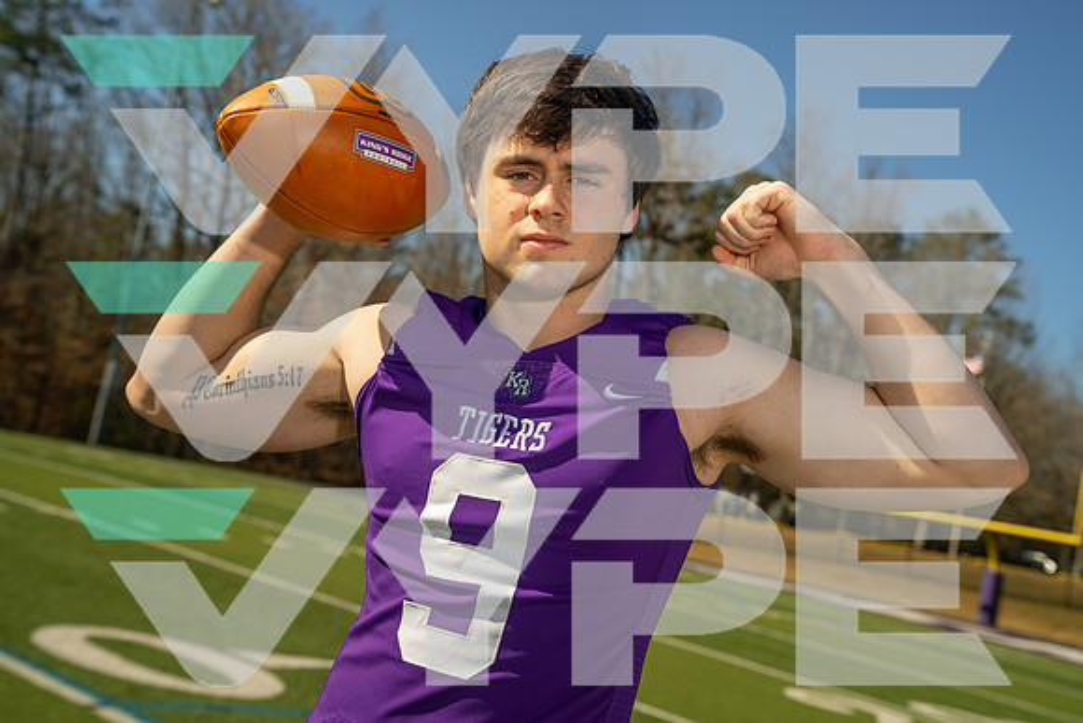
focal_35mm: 50
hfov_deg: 39.6
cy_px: 362
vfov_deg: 27.0
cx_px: 542
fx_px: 1504
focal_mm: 50
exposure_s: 1/125
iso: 100
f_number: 5.6
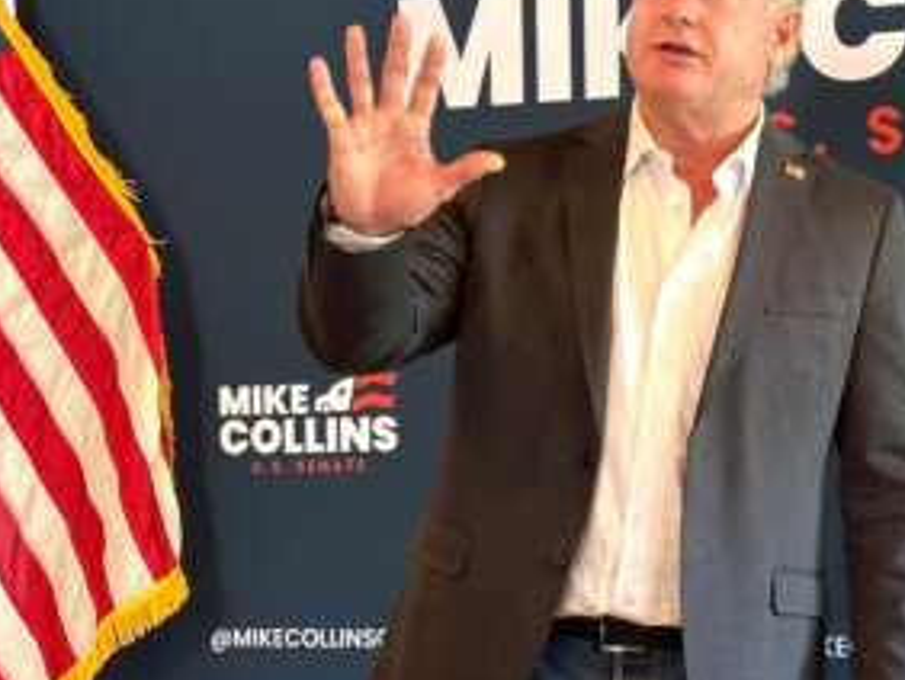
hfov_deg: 19.1
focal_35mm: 102
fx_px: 2669
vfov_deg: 14.5
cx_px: 700
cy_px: 337
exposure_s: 1/40
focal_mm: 6.9
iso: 320
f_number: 1.8
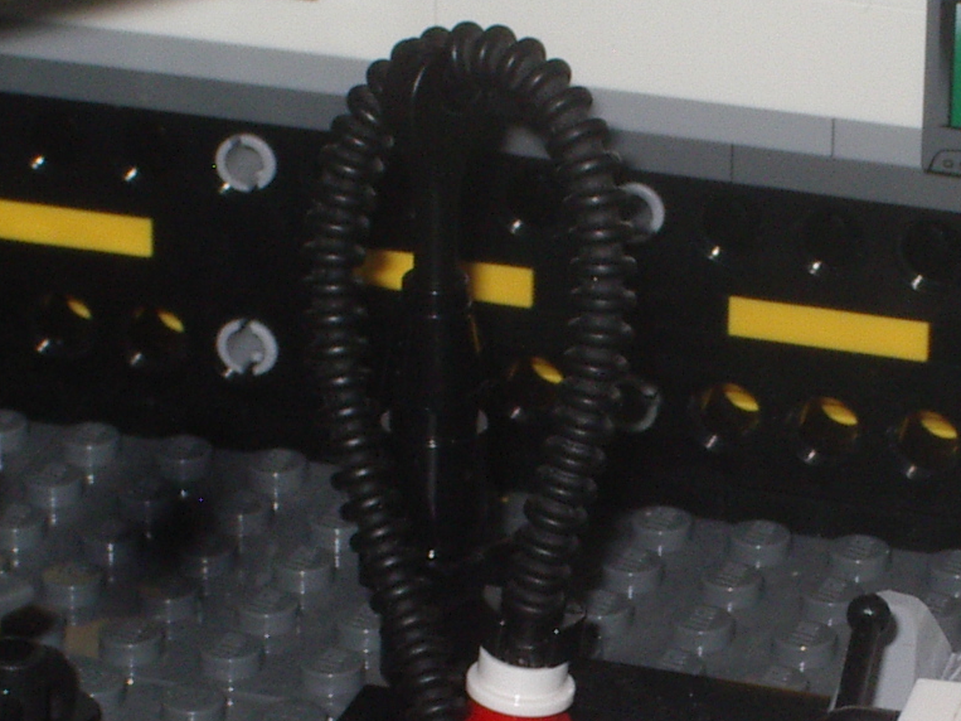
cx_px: 772
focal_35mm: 239
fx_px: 6634
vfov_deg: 6.2
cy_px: 638
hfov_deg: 8.3
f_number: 9
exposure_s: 1/125
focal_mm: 17.4
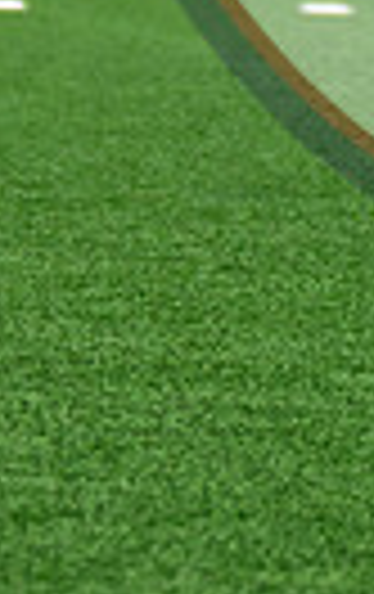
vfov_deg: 2.7
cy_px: -278
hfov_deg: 1.7
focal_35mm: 770
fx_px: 12503
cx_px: 313
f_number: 2.8
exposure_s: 1/1000
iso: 400
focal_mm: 82
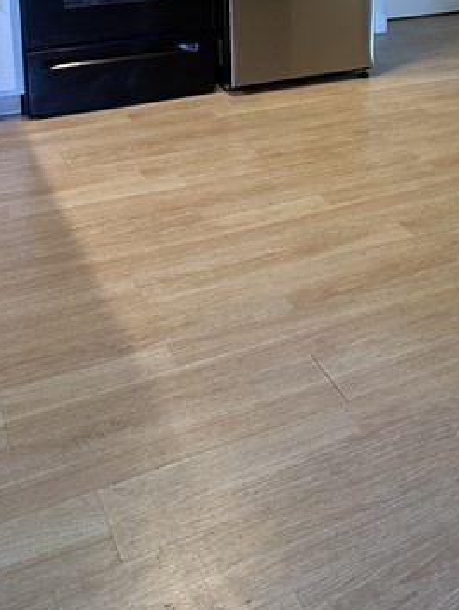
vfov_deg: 33.3
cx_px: 462
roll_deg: -2.0
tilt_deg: -11.1
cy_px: -16
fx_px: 918
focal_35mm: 52
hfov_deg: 26.5
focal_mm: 6.86
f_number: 1.78
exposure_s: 1/60
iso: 160
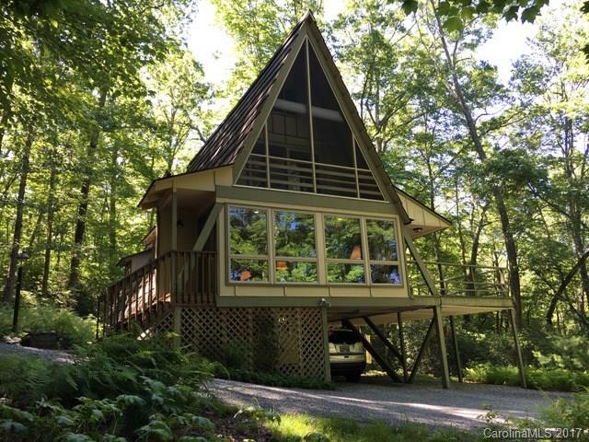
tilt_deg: +14.6
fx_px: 493
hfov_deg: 61.7
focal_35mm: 29
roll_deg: +2.4
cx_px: 294
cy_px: 221
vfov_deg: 48.2
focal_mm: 4.15
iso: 40
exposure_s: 1/120
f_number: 2.2
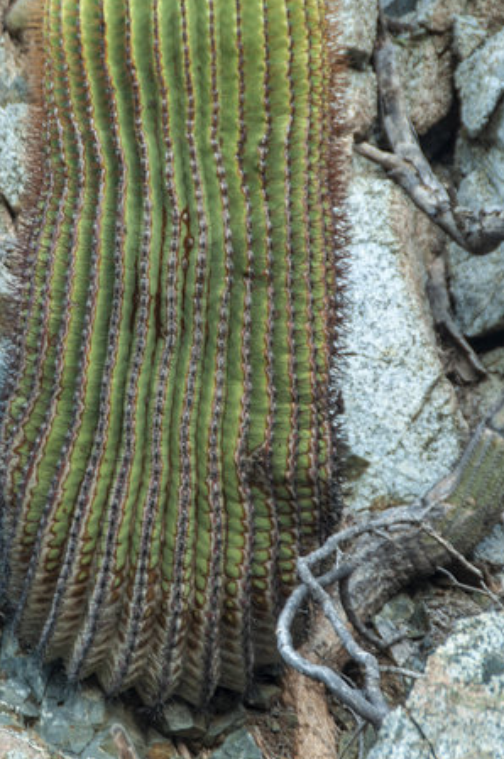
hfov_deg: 4.6
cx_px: 123
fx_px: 6340
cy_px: 372
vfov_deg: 6.9
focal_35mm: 301
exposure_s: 1/60
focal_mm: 120
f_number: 5.6
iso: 200
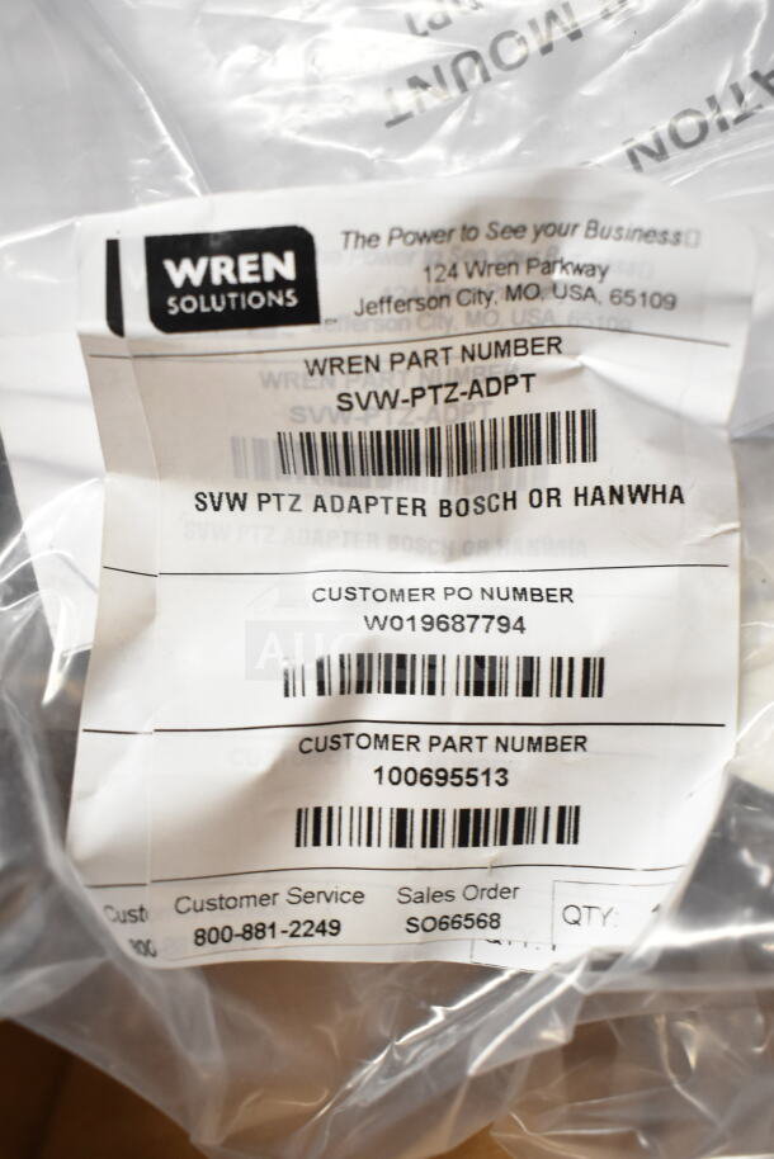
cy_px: 580
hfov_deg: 35.5
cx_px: 387
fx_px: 1208
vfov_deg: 51.3
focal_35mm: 38
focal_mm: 25
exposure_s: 1/60
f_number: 4
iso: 1600
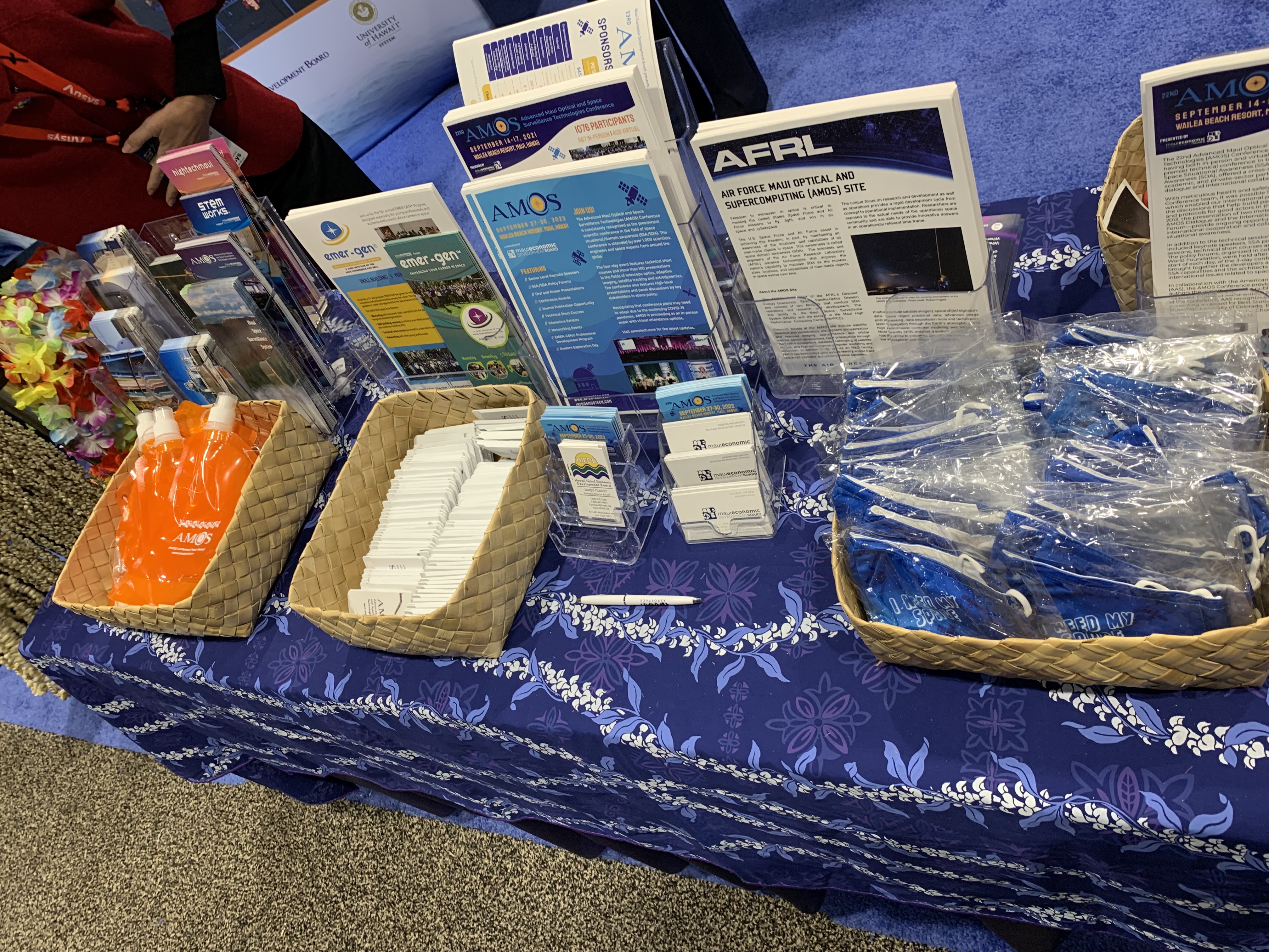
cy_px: 476
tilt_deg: -47.6
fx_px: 953
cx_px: 634
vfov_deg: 53.1
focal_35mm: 26
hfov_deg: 67.3
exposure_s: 1/60
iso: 100
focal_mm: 4.25
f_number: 1.8
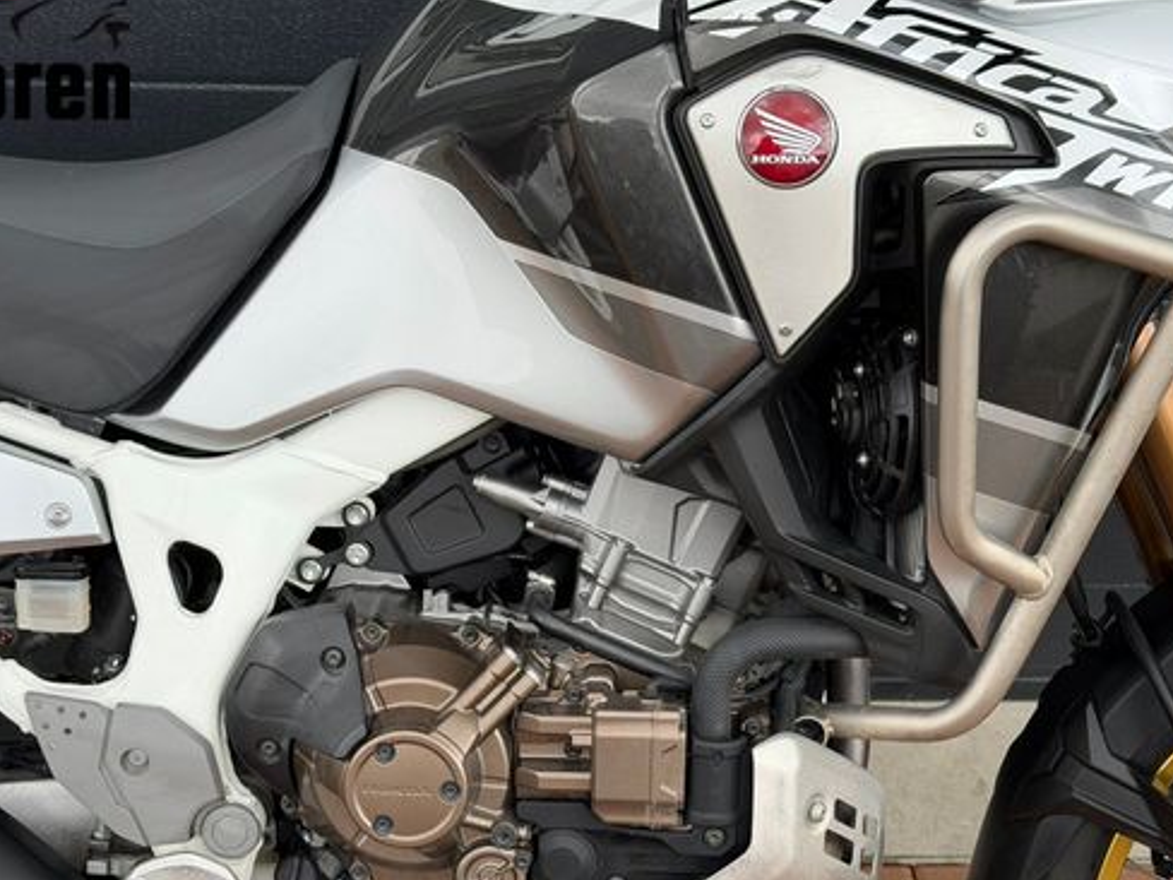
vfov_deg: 23.2
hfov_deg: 30.7
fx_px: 2135
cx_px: 591
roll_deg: -0.8
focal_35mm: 63
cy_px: 536
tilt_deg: -29.2
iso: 64
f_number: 1.78
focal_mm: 6.76
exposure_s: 1/962
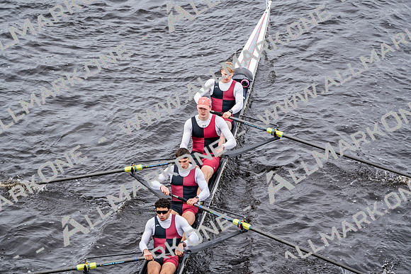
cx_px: 206
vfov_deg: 6.9
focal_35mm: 200
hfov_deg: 10.3
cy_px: 137
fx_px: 2284
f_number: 2.8
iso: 320
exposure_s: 1/2000
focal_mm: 200
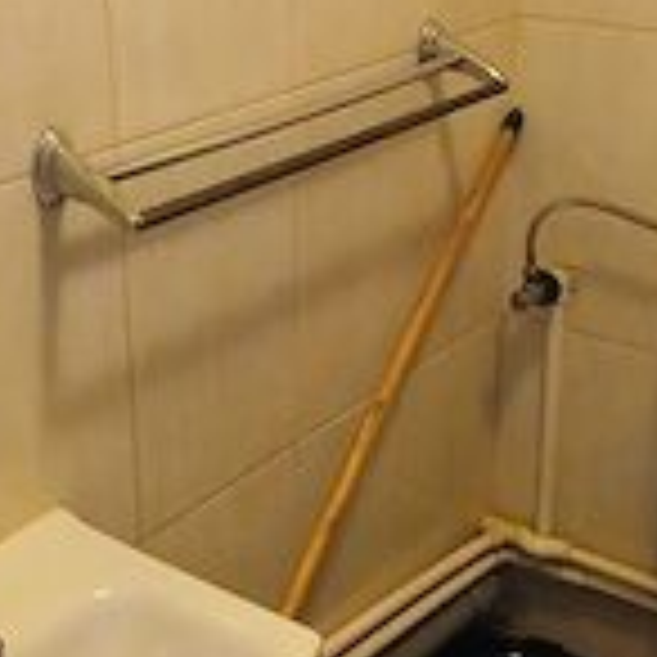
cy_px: 297
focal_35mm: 63
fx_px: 1353
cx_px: 338
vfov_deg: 27.3
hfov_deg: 27.3
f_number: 1.8
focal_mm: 3.98
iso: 400
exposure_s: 1/25
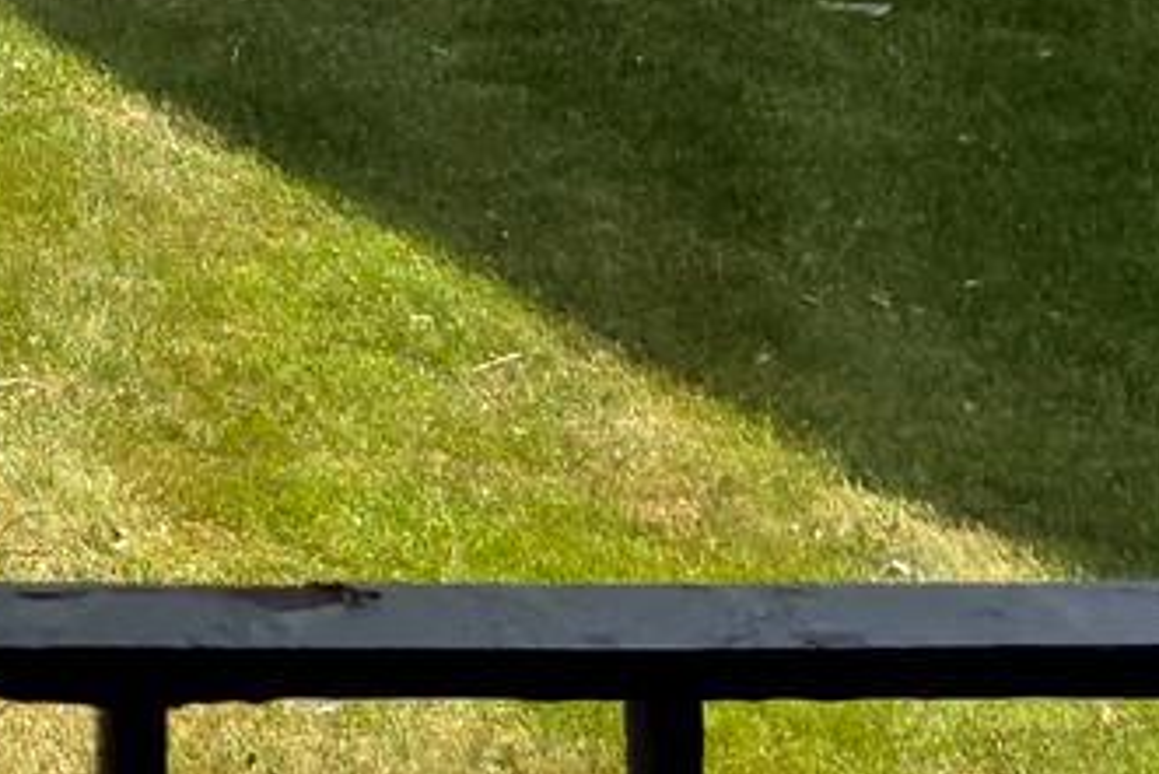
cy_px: -1345
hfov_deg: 11.0
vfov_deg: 8.2
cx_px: -1901
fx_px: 4767
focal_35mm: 148
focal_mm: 6.3
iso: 12
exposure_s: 1/300
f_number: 1.7
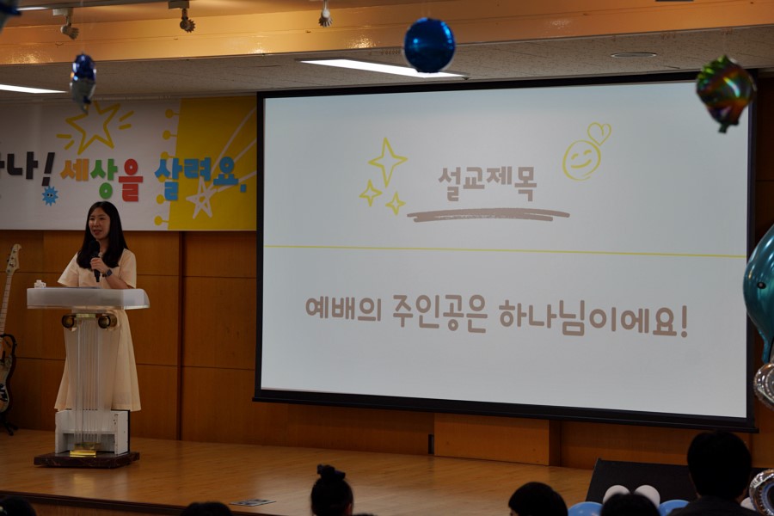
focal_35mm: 92
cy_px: 258
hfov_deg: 22.1
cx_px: 387
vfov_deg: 14.9
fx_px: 1978
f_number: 4
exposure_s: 1/100
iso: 125
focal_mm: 92
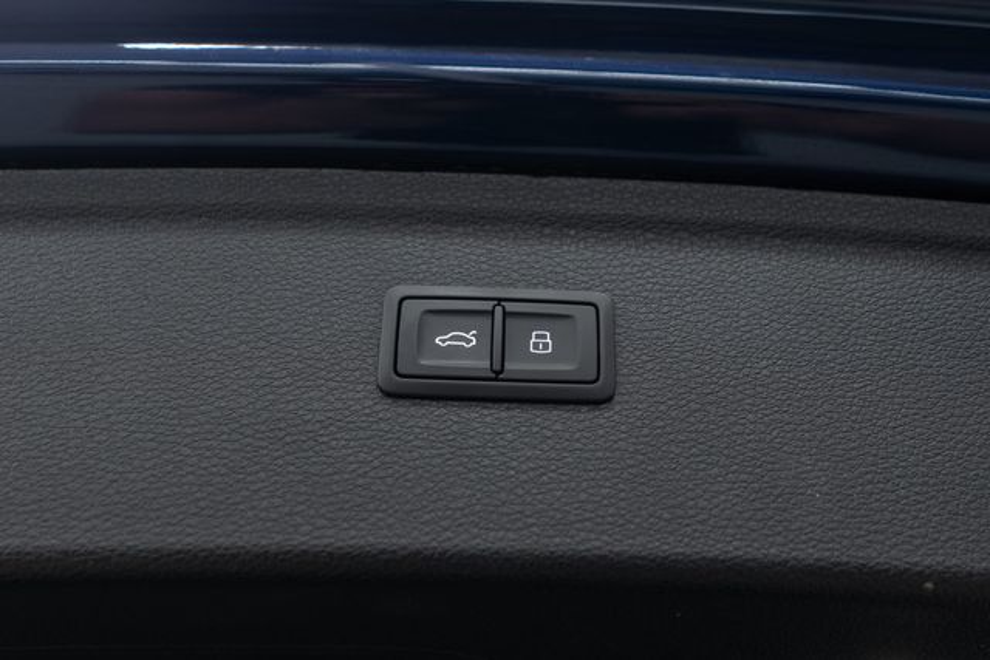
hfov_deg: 46.4
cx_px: 495
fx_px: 1155
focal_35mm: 42
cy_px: 330
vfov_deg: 31.9
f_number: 3.2
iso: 320
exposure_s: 1/40
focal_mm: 28
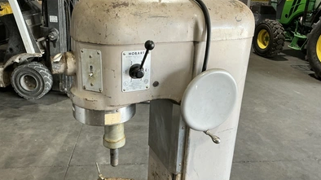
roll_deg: -3.1
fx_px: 264
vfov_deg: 37.7
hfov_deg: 62.7
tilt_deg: -20.6
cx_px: 160
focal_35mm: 31
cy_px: 86
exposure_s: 1/75
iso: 64
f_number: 1.8
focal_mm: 3
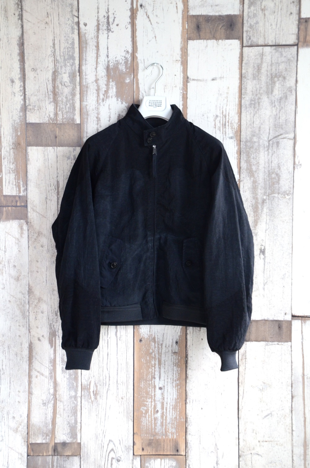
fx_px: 856
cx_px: 155
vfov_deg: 30.6
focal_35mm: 66
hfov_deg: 20.5
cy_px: 234
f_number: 4.8
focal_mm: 44
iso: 1250
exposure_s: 1/100
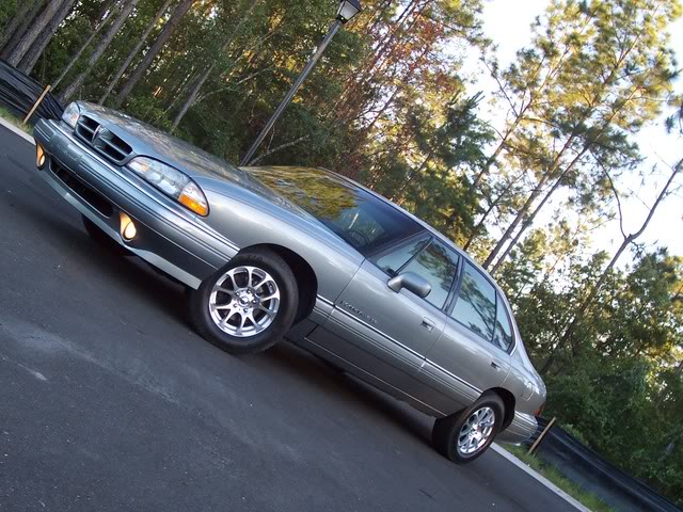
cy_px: 256
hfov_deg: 41.2
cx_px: 342
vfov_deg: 31.5
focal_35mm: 46
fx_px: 908
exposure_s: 1/90
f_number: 3
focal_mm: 7
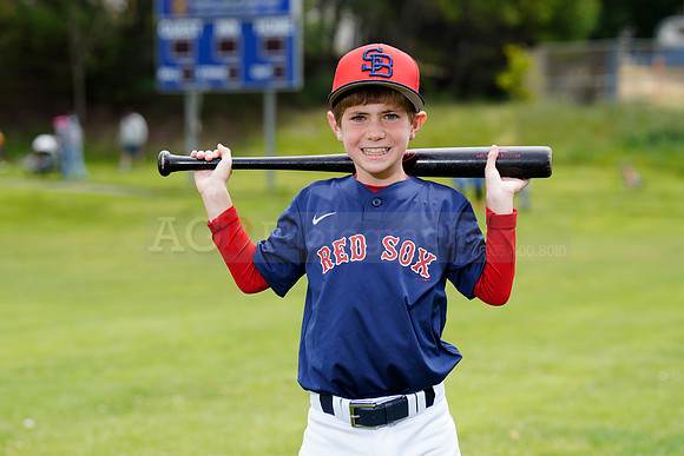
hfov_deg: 13.3
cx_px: 342
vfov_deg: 8.9
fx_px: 2927
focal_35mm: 154
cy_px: 228
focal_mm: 154
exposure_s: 1/250
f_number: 6.3
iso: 100
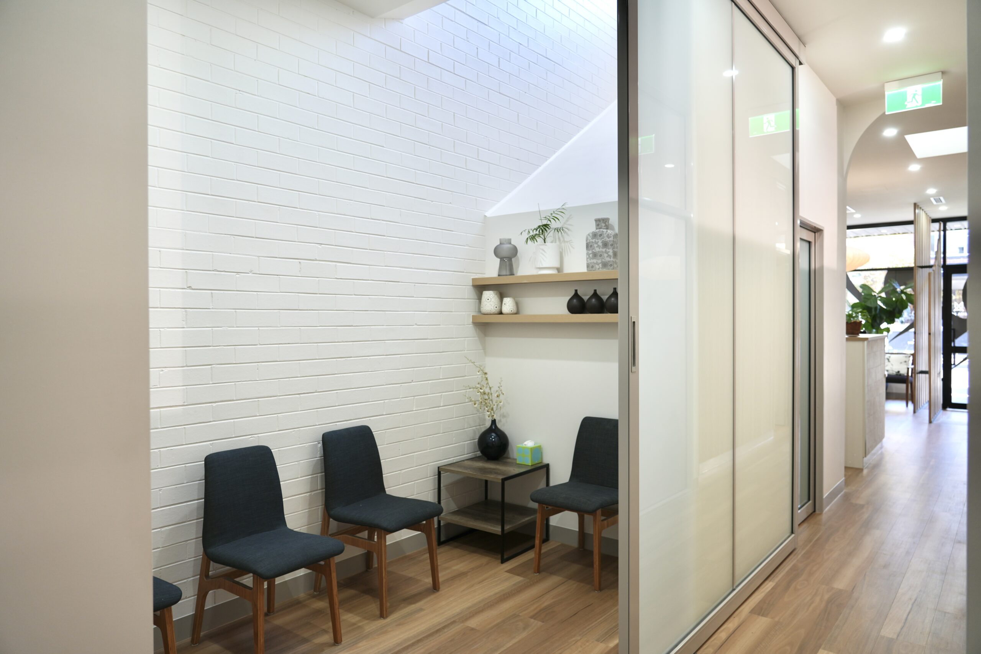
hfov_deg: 73.7
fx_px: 654
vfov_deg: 53.1
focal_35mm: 24
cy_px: 327
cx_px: 490
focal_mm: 24
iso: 200
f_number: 4
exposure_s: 1/30
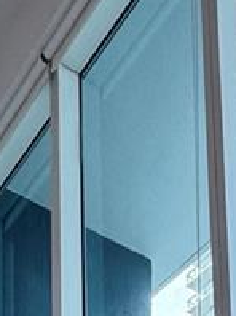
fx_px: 774
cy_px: 737
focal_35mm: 85
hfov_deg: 16.9
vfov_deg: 15.0
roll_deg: -0.9
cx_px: -5
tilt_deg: +7.6
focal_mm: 2.22
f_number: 2.2
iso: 100
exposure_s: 1/120
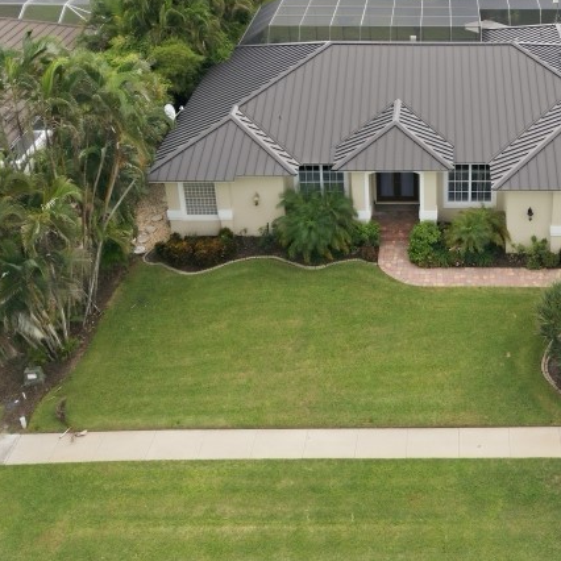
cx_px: 456
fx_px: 935
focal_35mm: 51
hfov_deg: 32.4
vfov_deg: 32.6
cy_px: 120
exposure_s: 1/3200
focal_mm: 8.7
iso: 230
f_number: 1.8
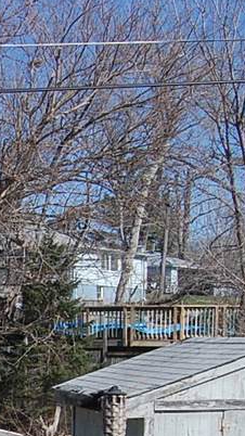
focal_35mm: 90
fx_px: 1040
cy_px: 452
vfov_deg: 22.6
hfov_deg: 12.3
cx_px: -201
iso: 200
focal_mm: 18
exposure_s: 1/250
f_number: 8
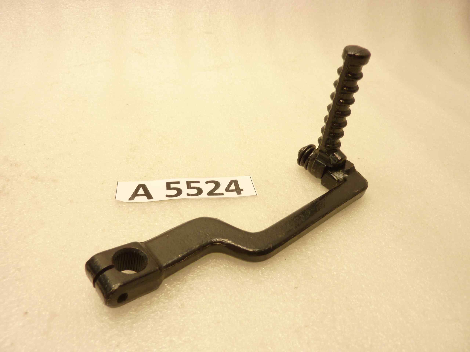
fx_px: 339
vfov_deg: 54.9
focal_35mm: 25
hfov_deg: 69.4
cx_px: 235
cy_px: 176
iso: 80
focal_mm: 4.1
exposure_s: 1/25
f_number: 3.3
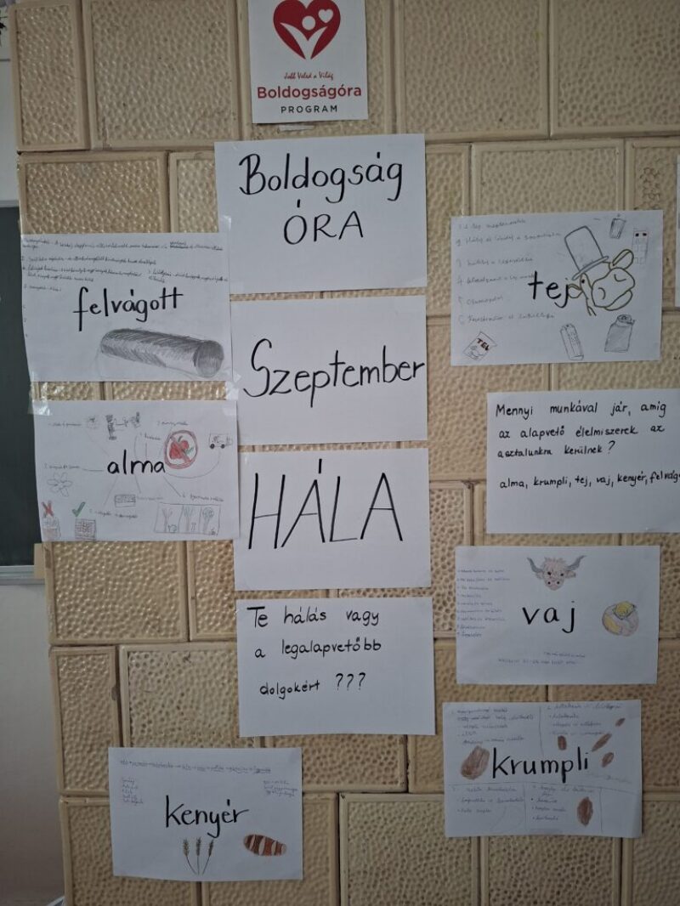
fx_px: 602
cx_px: 340
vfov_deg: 73.9
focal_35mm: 23
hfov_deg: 58.9
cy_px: 453
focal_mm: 5.54
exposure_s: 1/50
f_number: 1.8
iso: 320
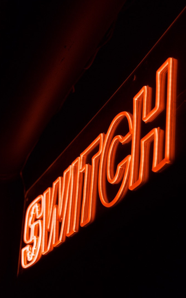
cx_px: 92
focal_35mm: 77
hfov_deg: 16.9
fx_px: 624
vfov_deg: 26.8
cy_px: 148
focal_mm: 50
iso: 1000
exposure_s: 1/1000
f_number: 5.6
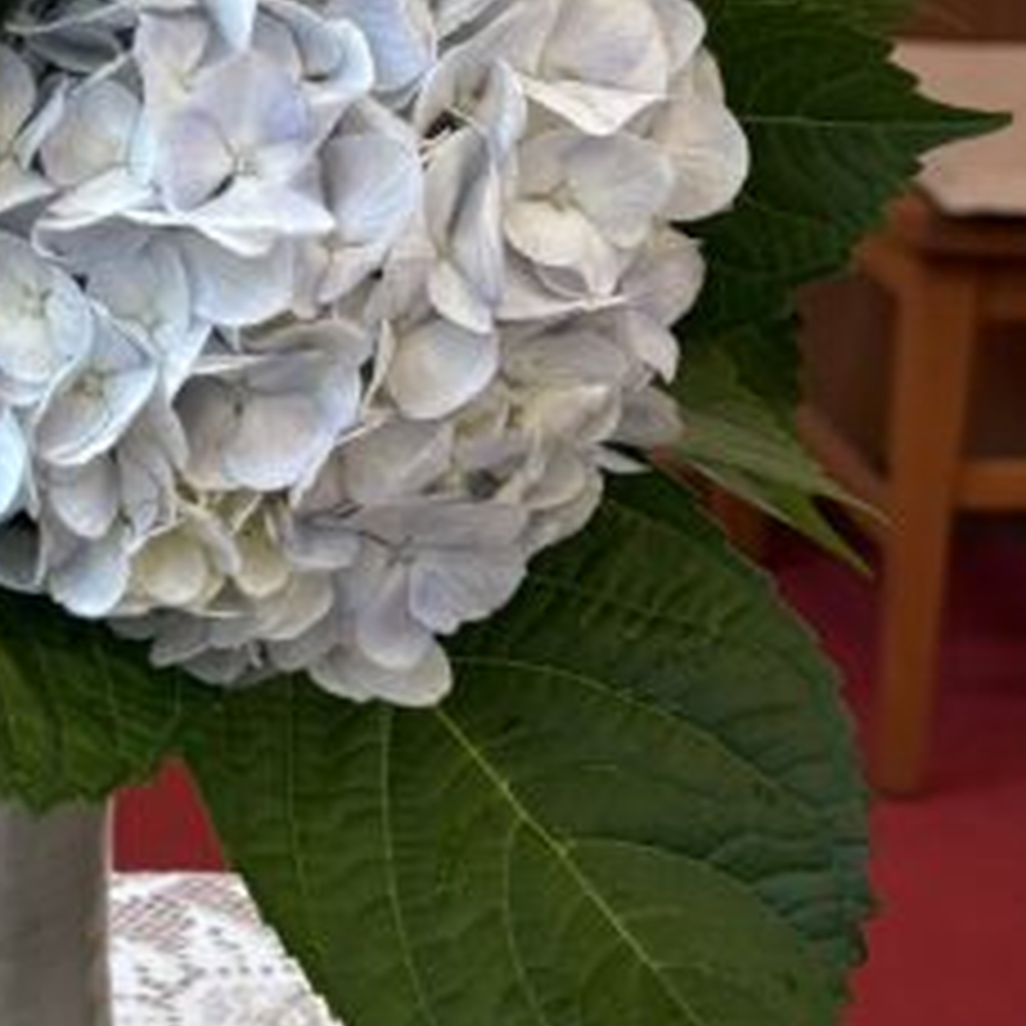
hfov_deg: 16.1
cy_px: -292
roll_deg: -1.1
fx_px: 3454
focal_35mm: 103
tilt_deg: -5.6
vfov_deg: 16.1
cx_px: -284
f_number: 1.6
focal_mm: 5.96
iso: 100
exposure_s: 1/120
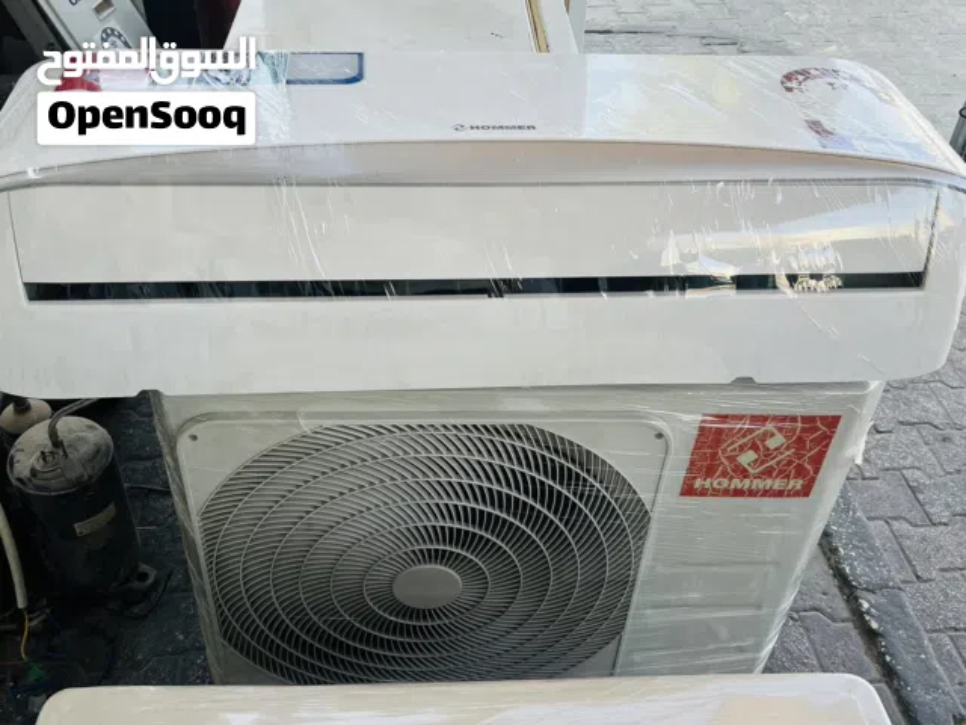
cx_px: 483
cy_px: 362
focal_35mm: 26
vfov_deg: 53.1
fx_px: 726
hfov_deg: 67.3
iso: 50
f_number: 1.6
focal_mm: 5.1
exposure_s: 1/522
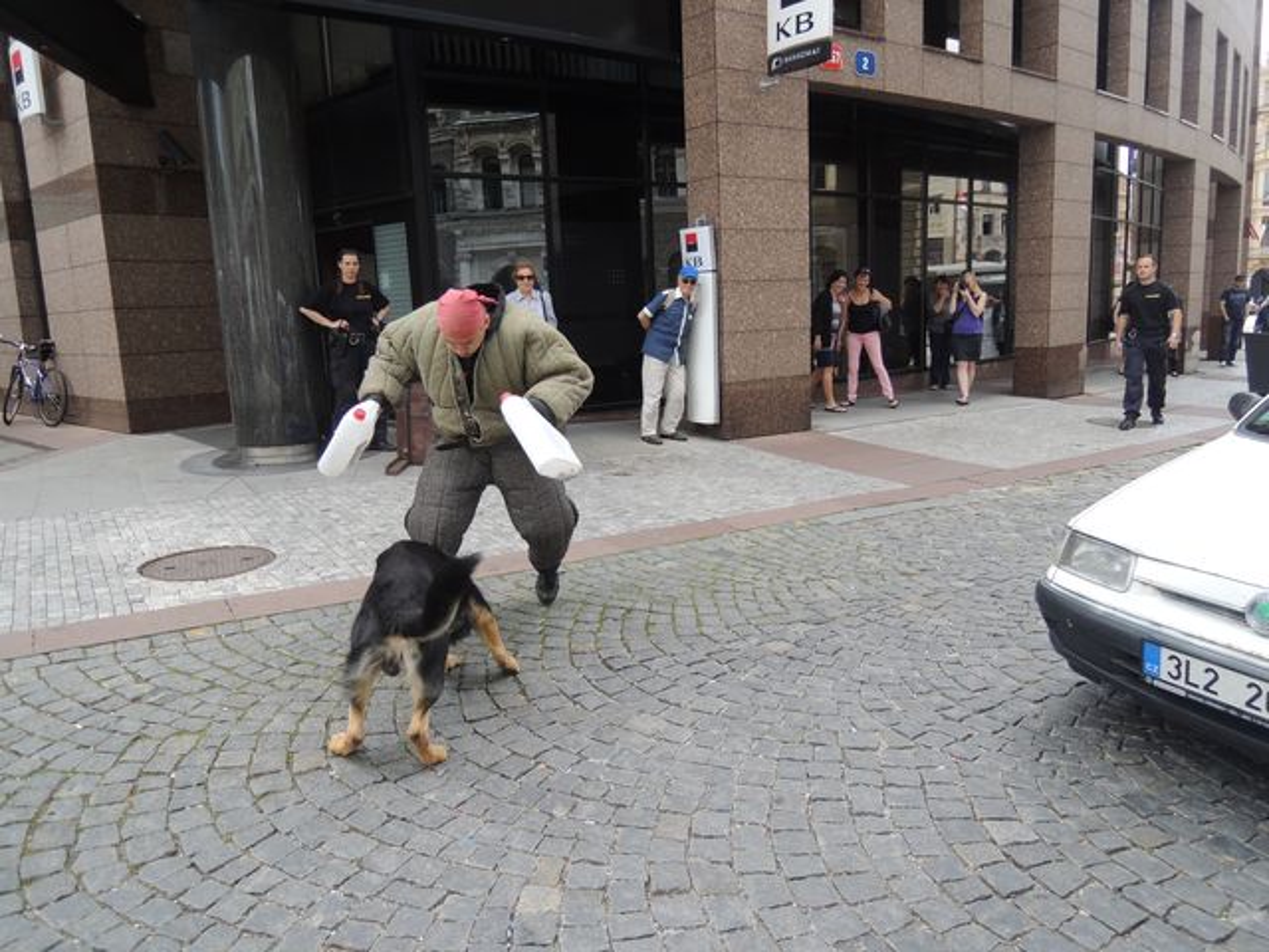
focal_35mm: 24
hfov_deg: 71.6
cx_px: 634
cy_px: 476
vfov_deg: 56.8
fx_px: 880
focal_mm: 4.3
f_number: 2.2
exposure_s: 1/400
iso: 100
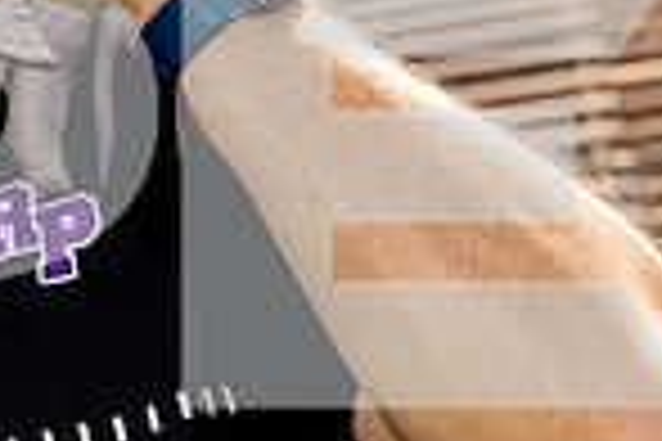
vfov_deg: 5.0
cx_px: -446
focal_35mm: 276
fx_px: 5075
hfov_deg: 7.3
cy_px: 173
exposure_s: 1/250
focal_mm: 70
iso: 100
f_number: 8
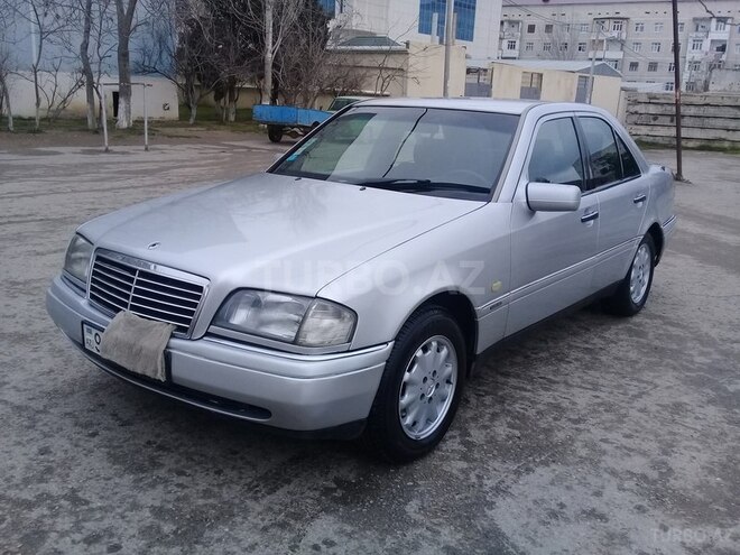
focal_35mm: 31
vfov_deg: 45.4
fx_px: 663
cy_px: 278
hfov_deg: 58.4
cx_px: 370
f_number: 2.2
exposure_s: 1/456
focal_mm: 3.3
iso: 50
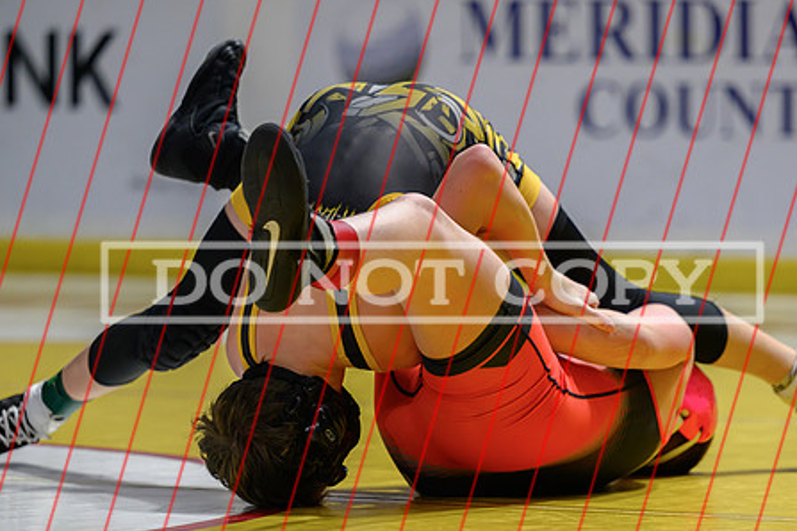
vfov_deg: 4.9
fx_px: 6221
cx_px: 477
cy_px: 339
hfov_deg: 7.3
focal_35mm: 281
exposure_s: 1/800
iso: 1100
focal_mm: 160
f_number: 2.8
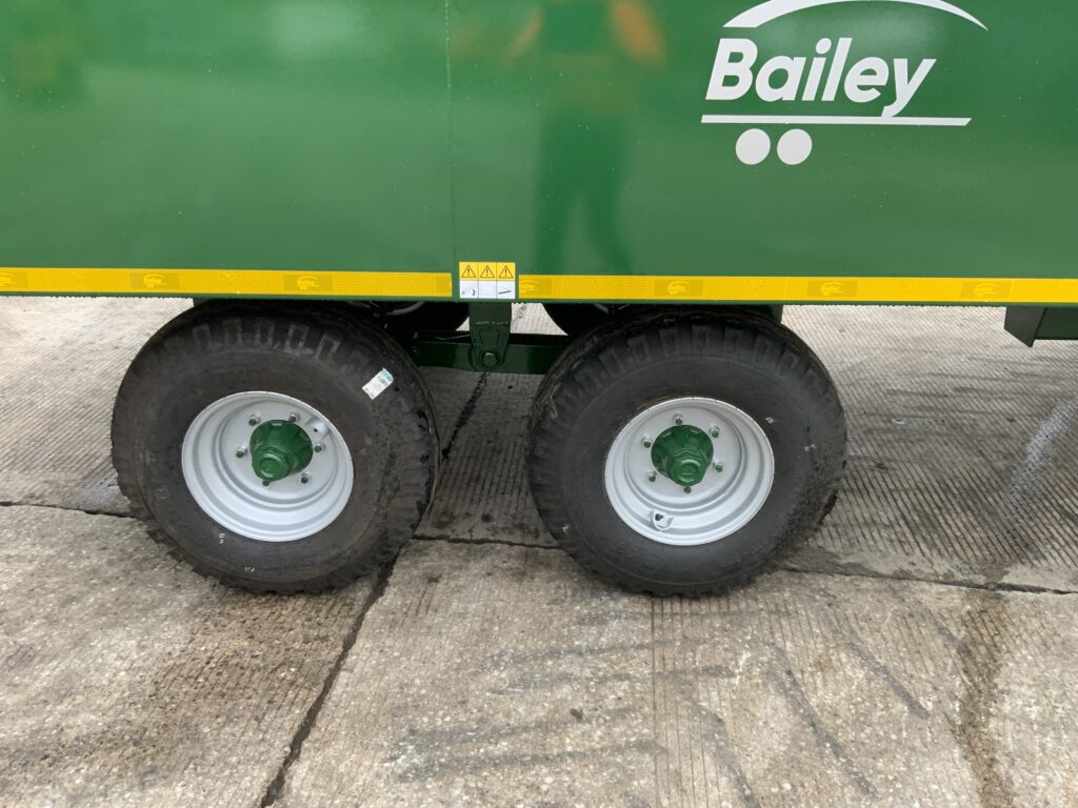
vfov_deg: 48.2
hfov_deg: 61.7
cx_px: 539
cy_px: 404
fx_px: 903
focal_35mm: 29
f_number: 1.8
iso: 25
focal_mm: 3
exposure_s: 1/122
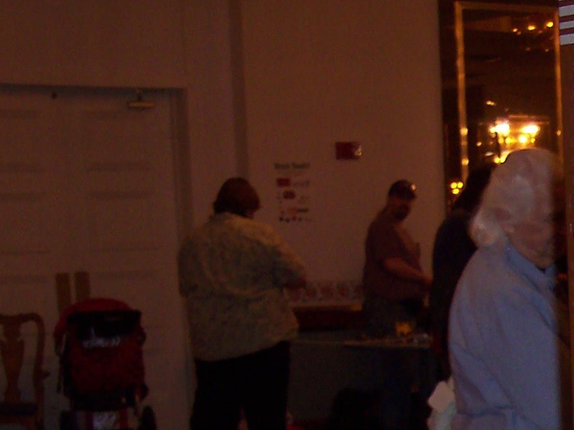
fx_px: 2071
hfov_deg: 14.7
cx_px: 855
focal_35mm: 125
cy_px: 568
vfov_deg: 11.5
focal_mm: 8
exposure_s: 1/30
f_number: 2.8
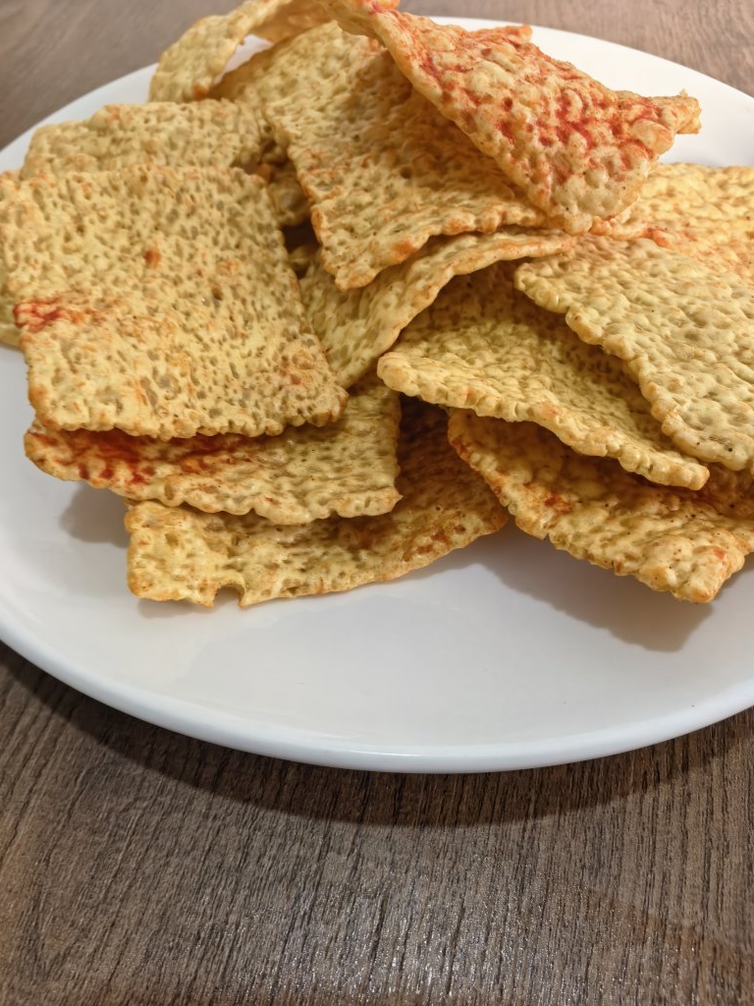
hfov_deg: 54.9
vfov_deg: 69.4
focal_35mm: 25
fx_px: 726
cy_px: 522
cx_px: 367
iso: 250
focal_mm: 5.75
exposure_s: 1/50
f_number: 2.8
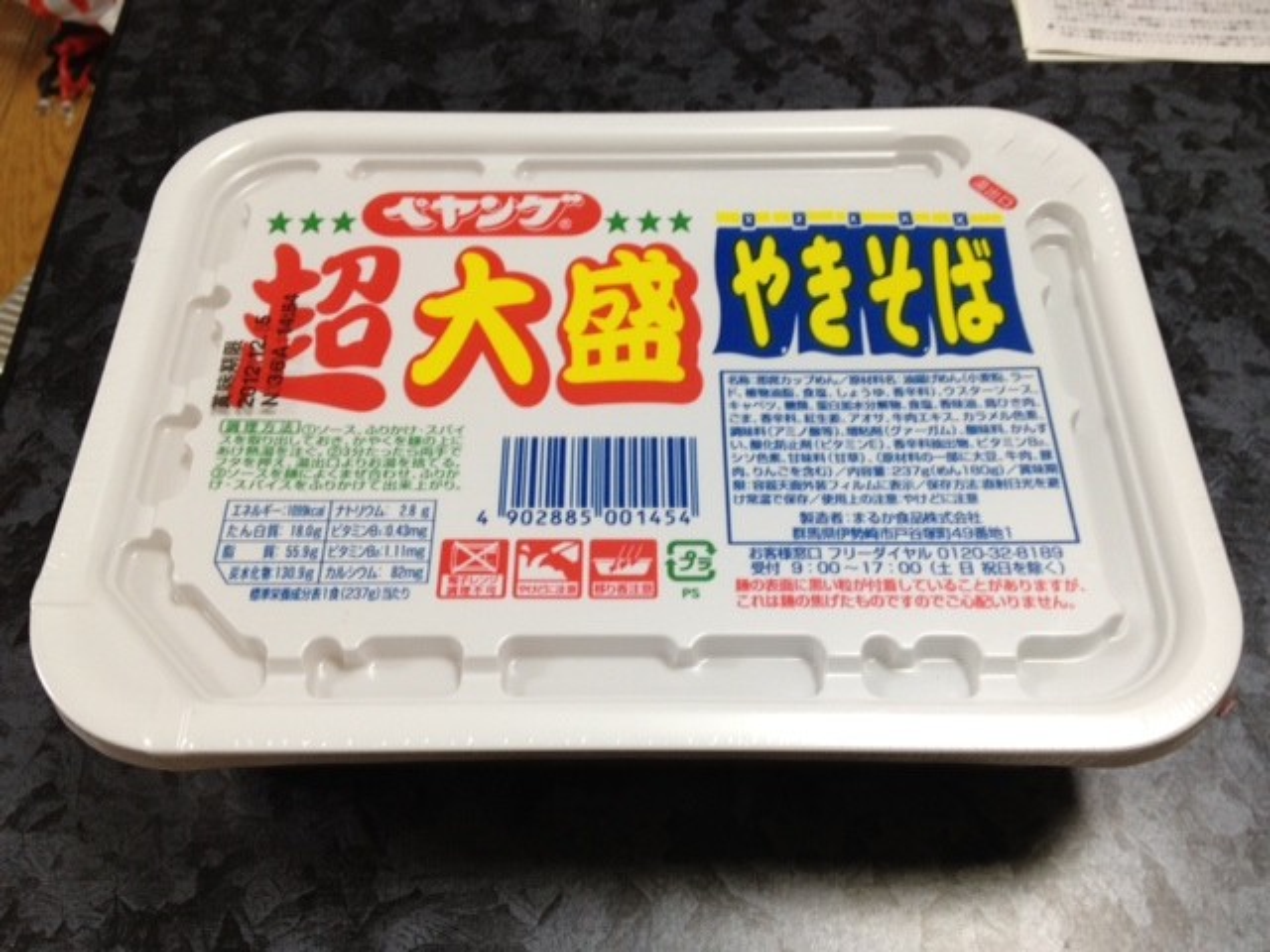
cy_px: 476
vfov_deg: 40.7
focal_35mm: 35
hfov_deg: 52.6
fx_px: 1284
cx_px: 635
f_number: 2.4
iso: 80
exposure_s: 1/20
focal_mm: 4.28
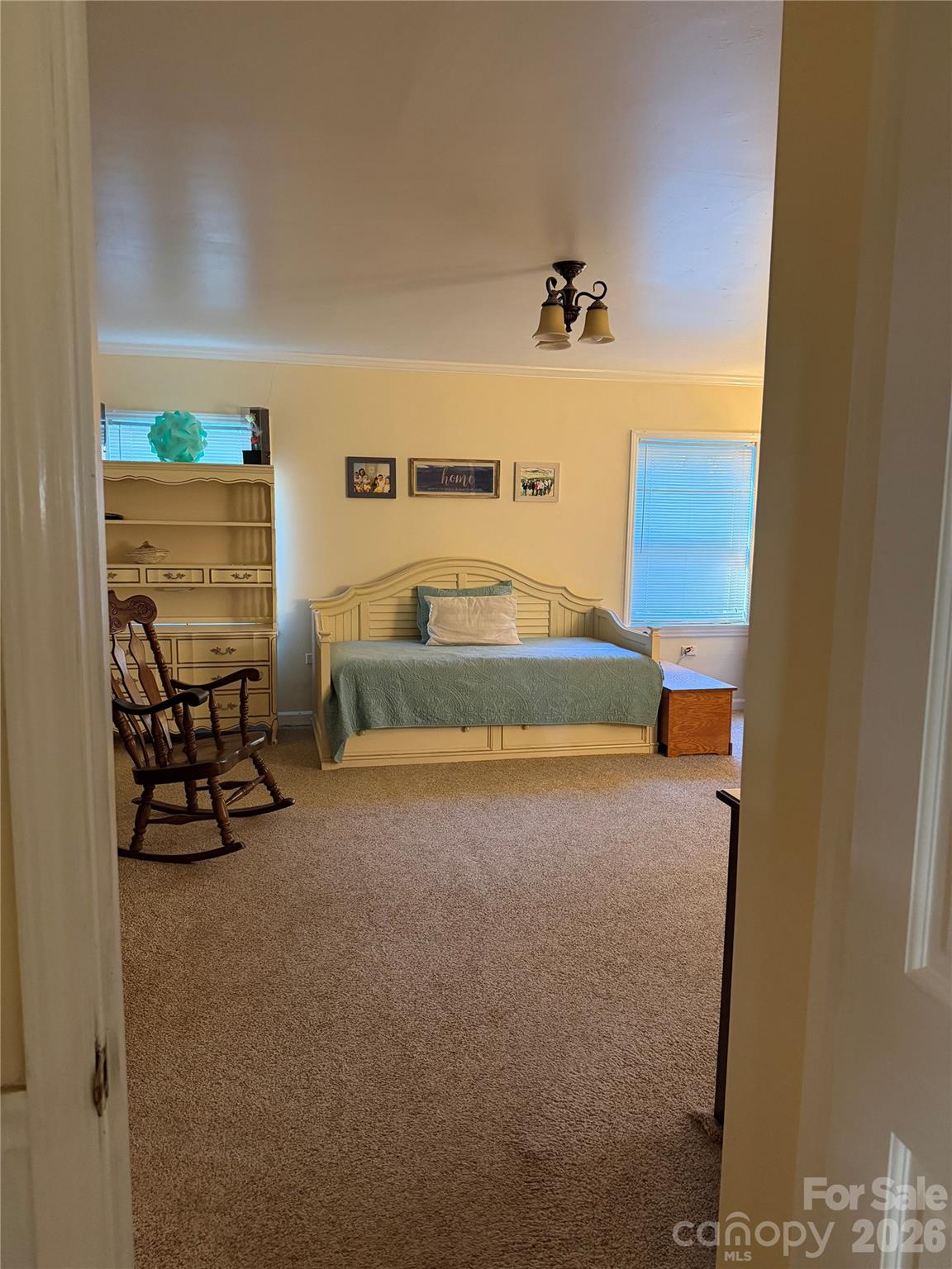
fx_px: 880
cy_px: 634
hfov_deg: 56.8
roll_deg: -0.9
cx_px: 476
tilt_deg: -7.8
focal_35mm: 24
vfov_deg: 71.6
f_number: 1.78
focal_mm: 6.76
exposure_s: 1/40
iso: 640
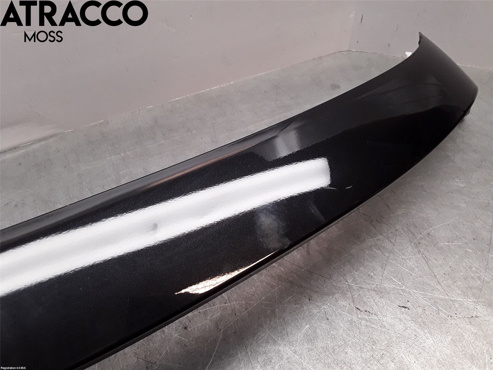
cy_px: 185
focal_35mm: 28
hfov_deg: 63.4
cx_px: 246
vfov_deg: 49.7
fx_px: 399
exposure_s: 1/100
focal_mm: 2.91
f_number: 1.9
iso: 50
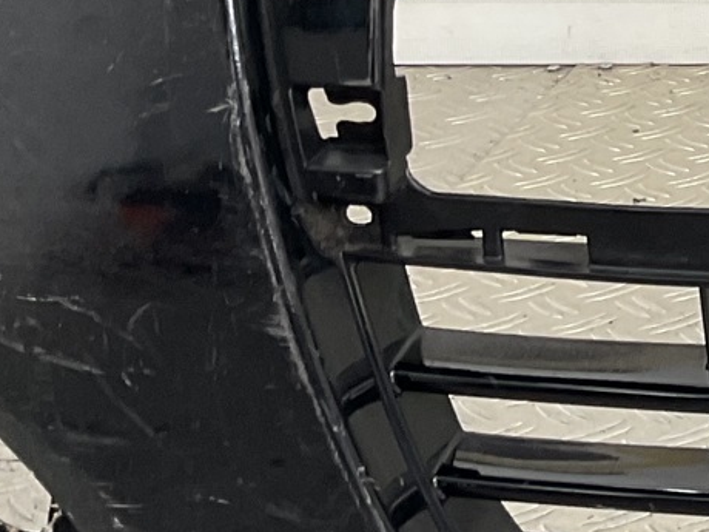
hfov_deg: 13.3
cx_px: 1433
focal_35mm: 127
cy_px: 82
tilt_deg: -20.5
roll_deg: -1.9
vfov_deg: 11.6
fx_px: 2601
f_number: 1.8
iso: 32
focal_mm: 3
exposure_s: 1/100
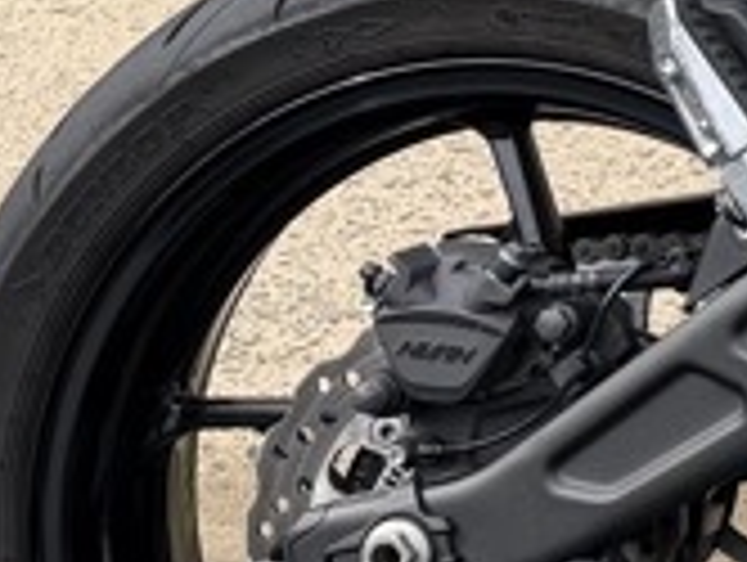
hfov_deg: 10.9
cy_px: -346
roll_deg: +0.6
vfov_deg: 9.7
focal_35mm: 148
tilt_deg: -9.5
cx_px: 1890
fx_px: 3198
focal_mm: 6.76
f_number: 1.78
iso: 80
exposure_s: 1/1522
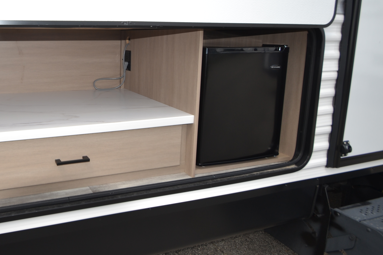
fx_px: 266
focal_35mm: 25
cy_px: 79
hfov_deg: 65.0
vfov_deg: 50.1
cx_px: 76
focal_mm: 10
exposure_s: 1/200
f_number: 7.1
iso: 100
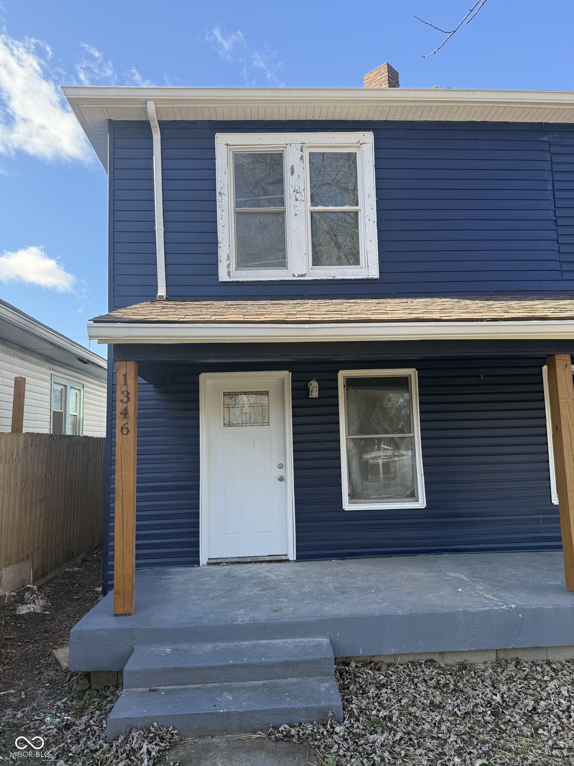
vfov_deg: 71.6
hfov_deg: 56.8
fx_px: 531
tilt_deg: +5.2
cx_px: 287
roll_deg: +1.4
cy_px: 383
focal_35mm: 24
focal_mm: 6.76
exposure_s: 1/822
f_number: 1.78
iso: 80
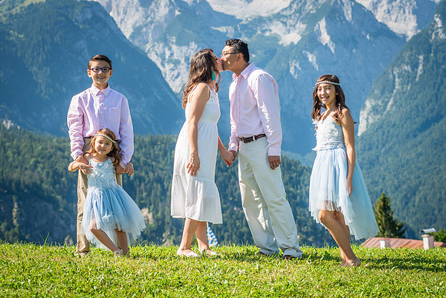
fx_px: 1299
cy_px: 150
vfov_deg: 13.1
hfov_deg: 19.5
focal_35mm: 105
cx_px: 253
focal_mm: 92
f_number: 5.6
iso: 160
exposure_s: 1/500
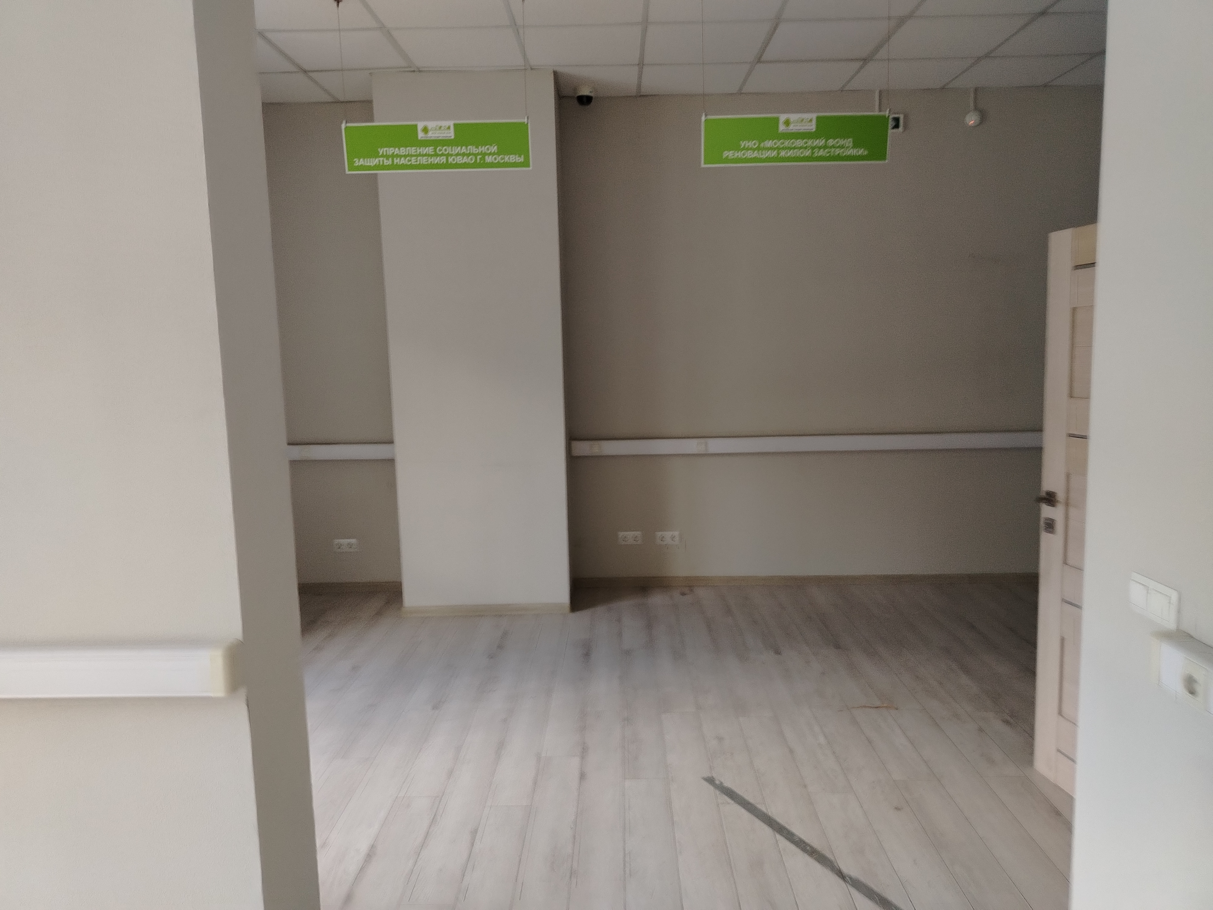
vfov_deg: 56.8
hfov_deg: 71.6
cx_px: 606
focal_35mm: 24
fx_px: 841
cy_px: 455
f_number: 1.75
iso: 747
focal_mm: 5.25
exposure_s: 1/50
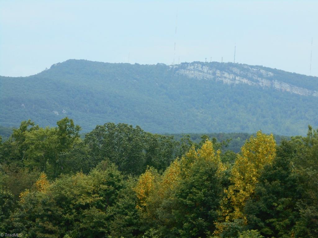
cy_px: 119
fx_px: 1029
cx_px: 159
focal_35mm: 112
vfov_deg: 13.2
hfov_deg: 17.6
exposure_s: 1/250
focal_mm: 20.1
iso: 80
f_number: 6
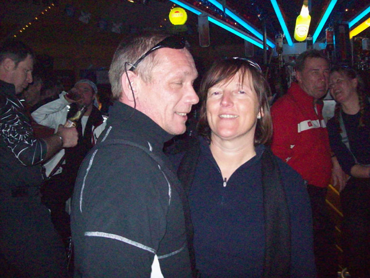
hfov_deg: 51.4
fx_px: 385
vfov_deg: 39.7
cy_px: 139
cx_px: 185
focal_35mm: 36
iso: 800
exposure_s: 1/128
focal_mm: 6
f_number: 2.7
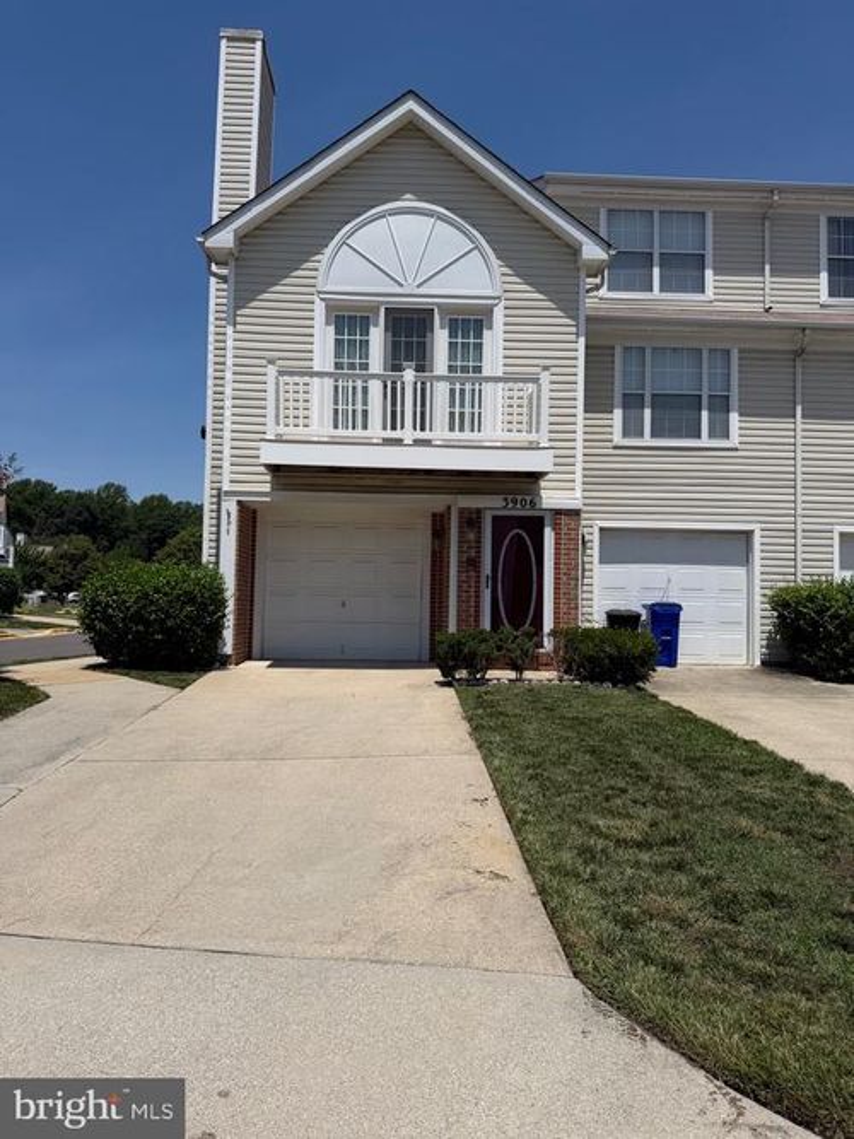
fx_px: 790
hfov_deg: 56.8
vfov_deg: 71.6
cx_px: 427
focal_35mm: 24
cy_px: 570
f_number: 1.78
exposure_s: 1/10309
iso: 80
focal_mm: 6.76
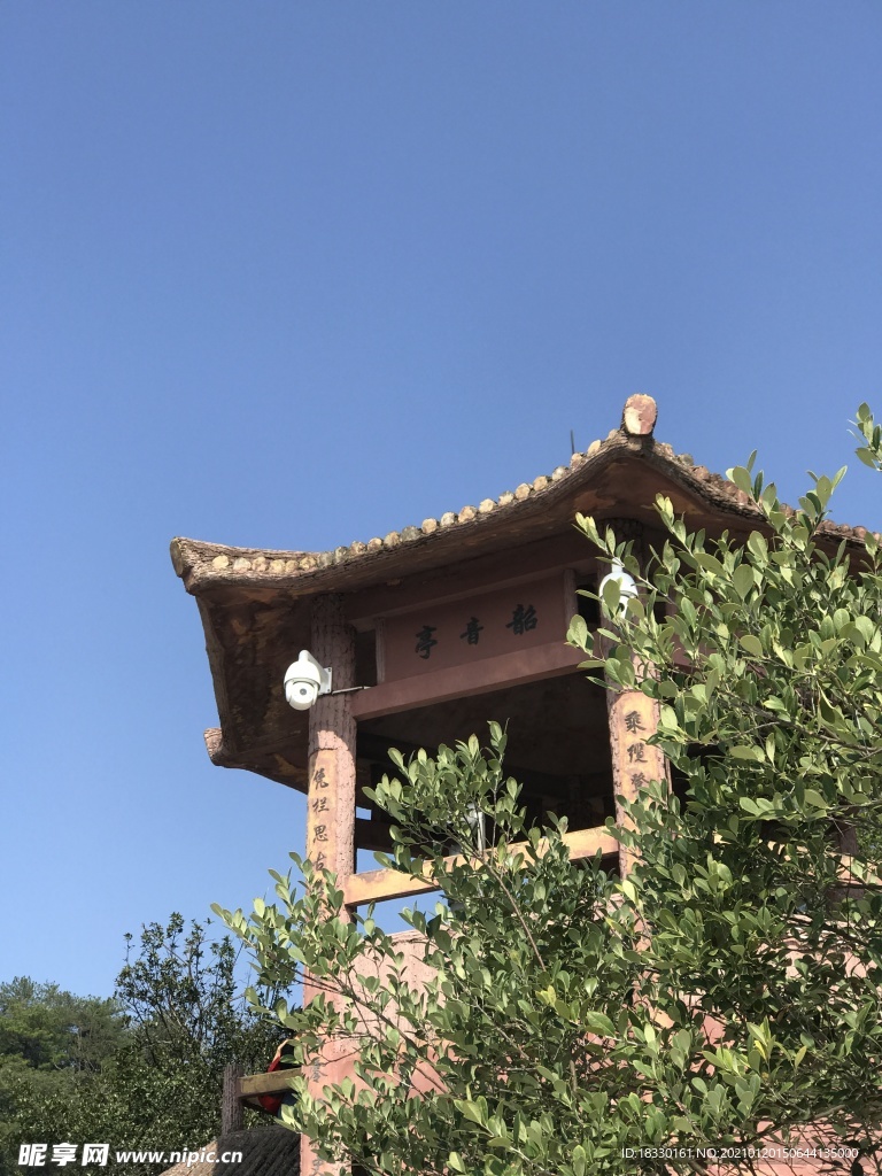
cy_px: 588
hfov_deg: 25.7
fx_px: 1936
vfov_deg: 33.8
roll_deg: +1.0
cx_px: 441
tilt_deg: +28.5
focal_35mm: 57
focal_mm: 6.6
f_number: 2.8
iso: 20
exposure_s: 1/630
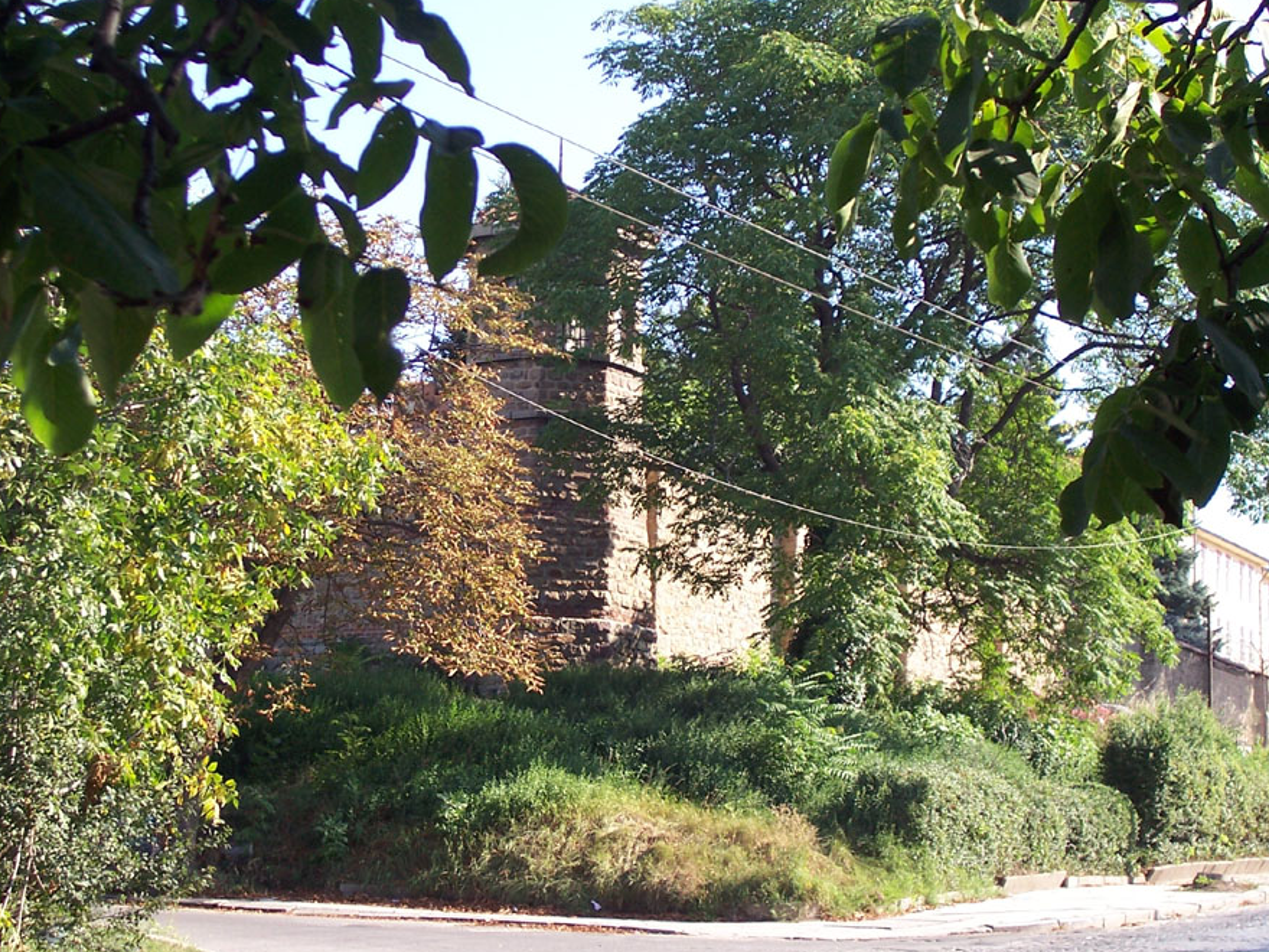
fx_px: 2749
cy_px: 486
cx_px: 619
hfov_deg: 26.0
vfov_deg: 19.6
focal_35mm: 75
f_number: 4
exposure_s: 1/250
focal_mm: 10.8
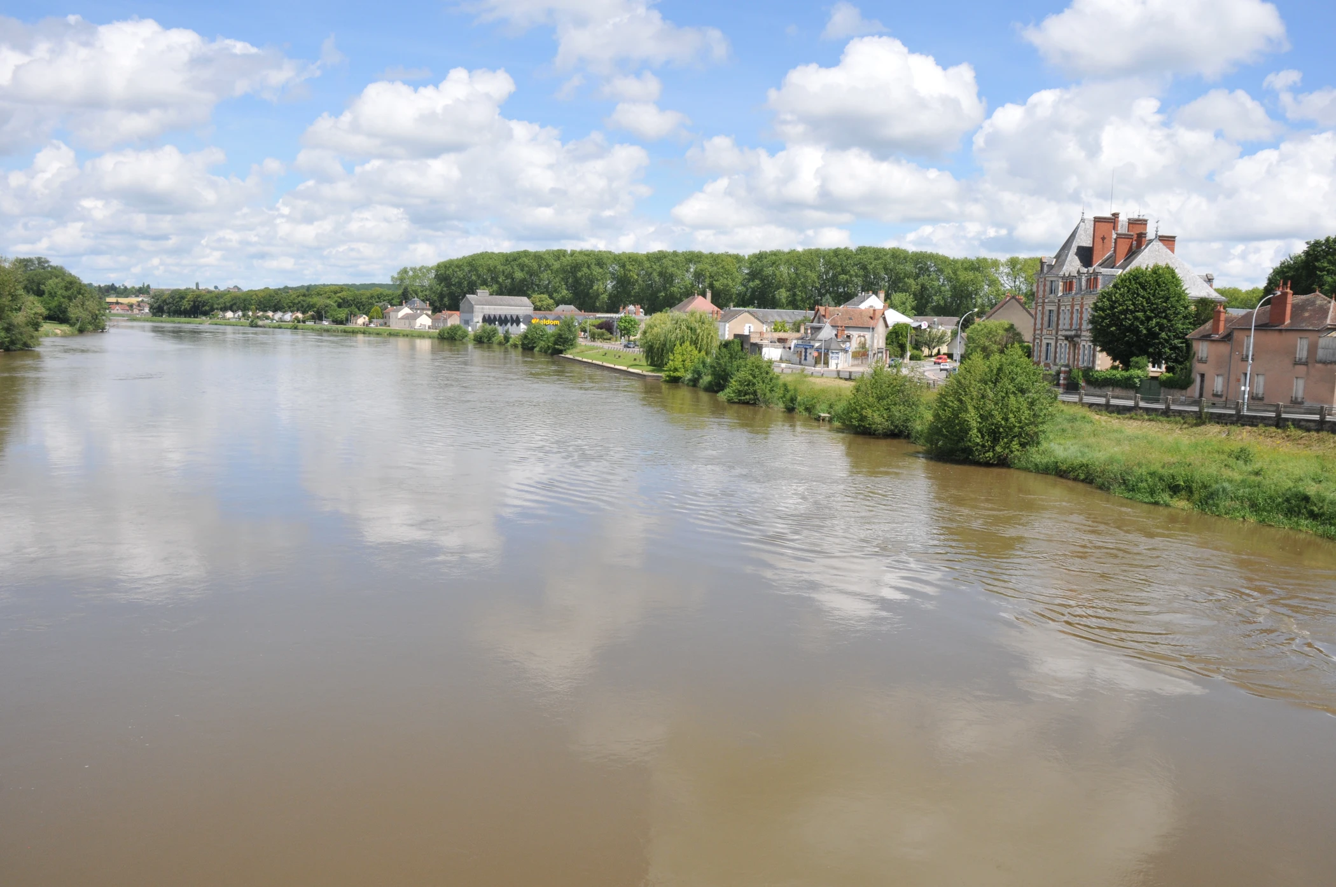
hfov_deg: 67.4
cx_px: 668
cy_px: 444
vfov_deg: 47.8
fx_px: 1001
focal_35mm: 27
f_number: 10
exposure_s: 1/400
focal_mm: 18
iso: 400
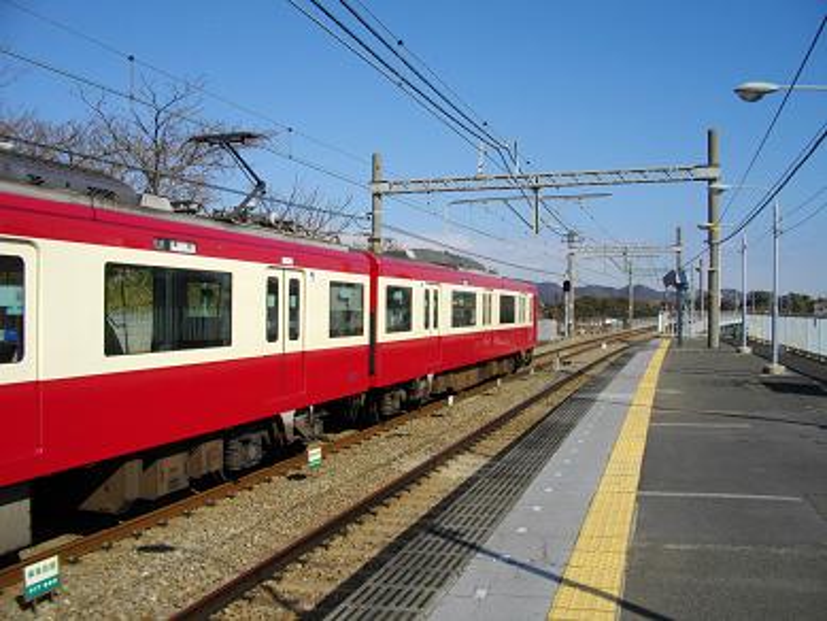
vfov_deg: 44.2
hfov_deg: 56.8
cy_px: 310
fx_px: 765
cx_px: 414
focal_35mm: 32
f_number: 5.5
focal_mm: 5.7
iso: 100
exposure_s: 1/500
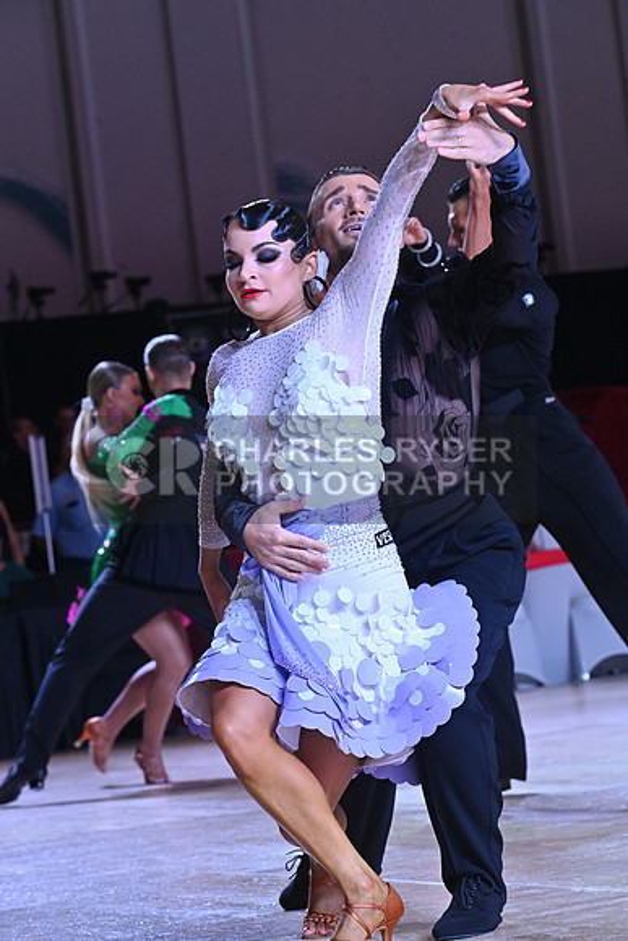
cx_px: 314
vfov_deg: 14.7
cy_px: 470
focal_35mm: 140
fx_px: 3661
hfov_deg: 9.8
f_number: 8
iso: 4000
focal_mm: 140
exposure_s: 1/400
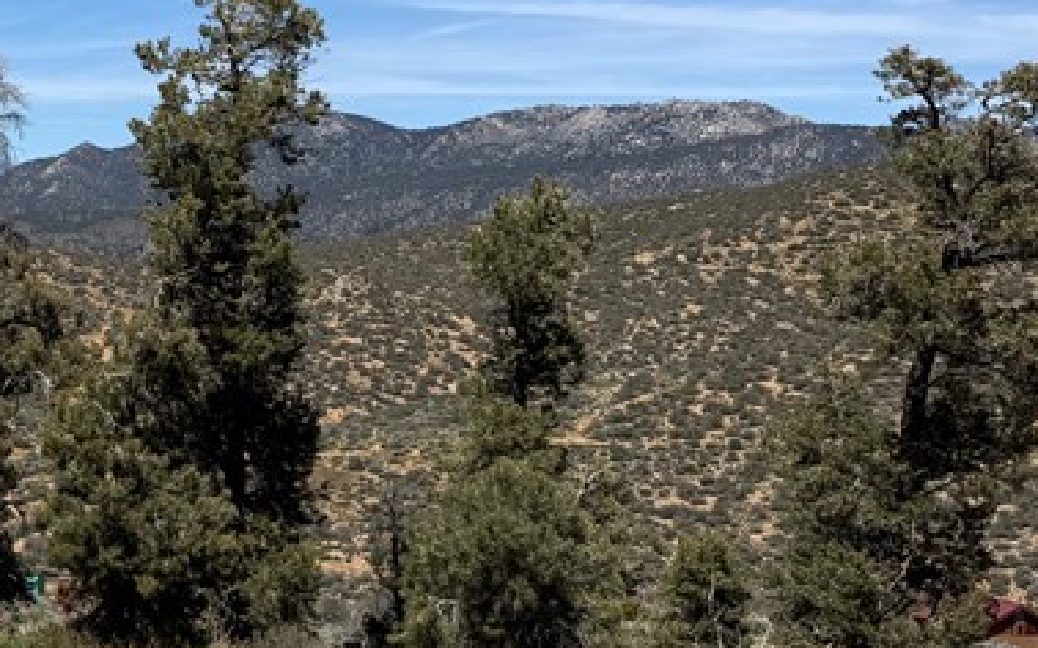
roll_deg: -1.5
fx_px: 1951
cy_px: 96
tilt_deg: +3.9
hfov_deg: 25.7
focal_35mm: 69
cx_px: -302
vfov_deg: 18.6
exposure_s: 1/6711
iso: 80
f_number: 1.78
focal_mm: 6.76
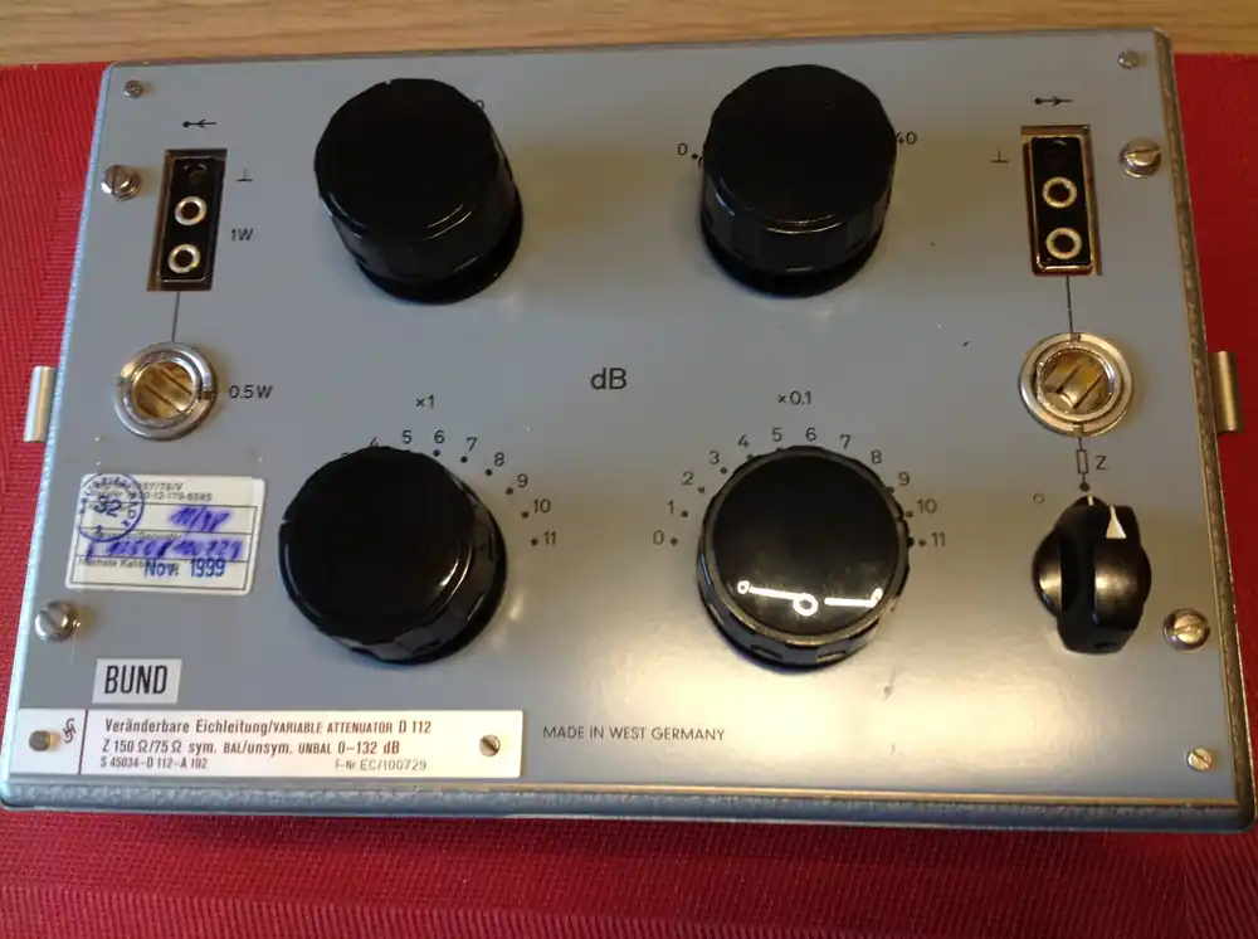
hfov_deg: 52.7
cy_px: 470
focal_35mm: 35
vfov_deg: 40.6
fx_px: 1270
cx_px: 629
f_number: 2.4
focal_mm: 4.28
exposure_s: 1/17
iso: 50
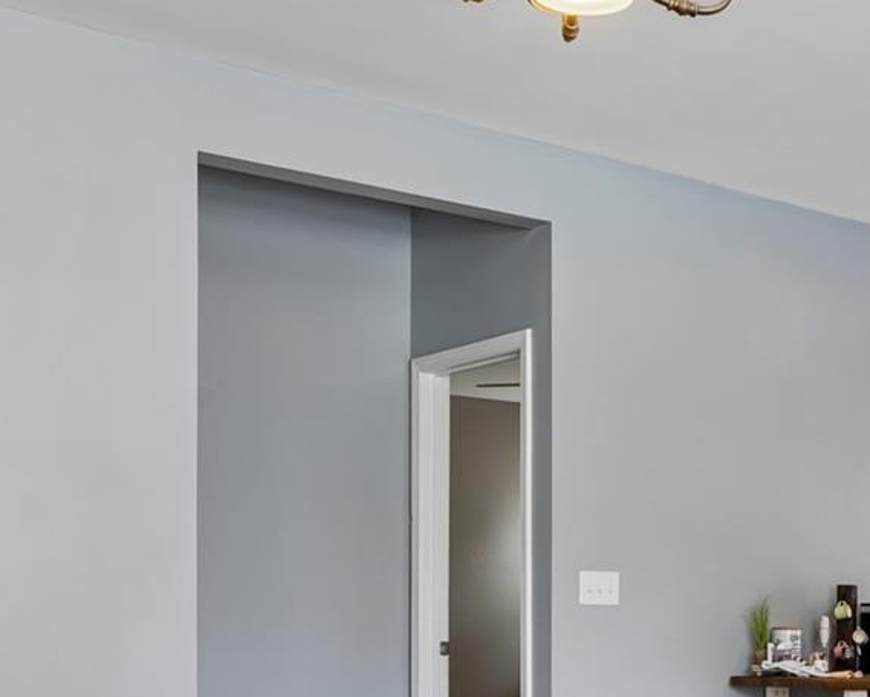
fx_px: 1444
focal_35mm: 56
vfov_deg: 26.4
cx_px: 816
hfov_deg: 31.6
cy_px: 601
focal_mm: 16.6
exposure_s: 1/2.5
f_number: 13
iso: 100
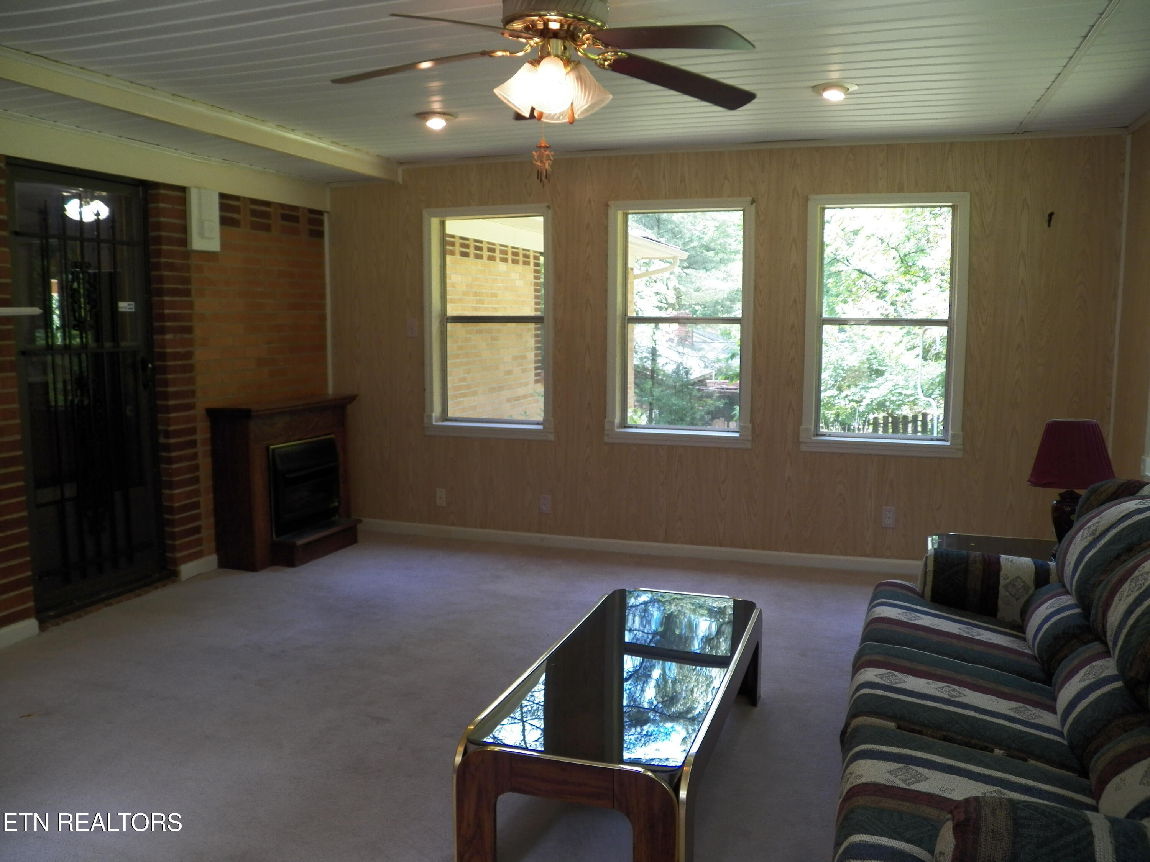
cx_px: 575
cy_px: 431
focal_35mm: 28
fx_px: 930
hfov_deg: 63.4
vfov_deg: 49.7
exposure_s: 1/100
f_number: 2.8
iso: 125
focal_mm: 4.9
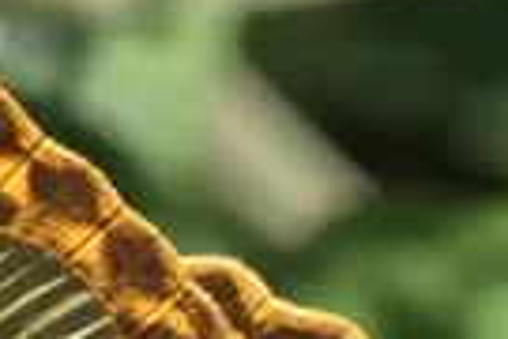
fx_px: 22901
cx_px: -4
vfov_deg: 0.8
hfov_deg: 1.3
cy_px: 614
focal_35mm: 1623
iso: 80
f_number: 5.6
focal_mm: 58.9
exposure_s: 1/160
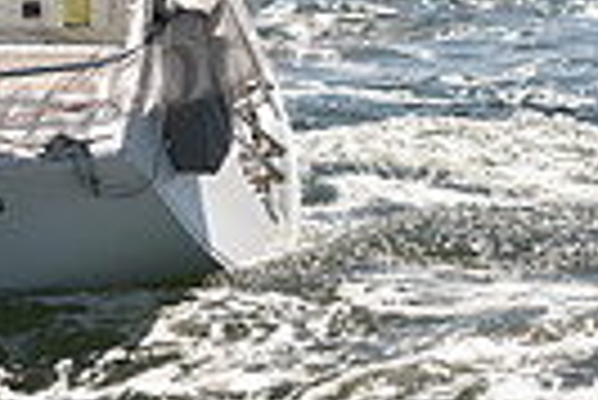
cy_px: -115
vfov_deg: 4.5
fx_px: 5088
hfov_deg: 6.6
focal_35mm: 306
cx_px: -315
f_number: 4.5
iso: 250
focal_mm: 70
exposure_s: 1/1250
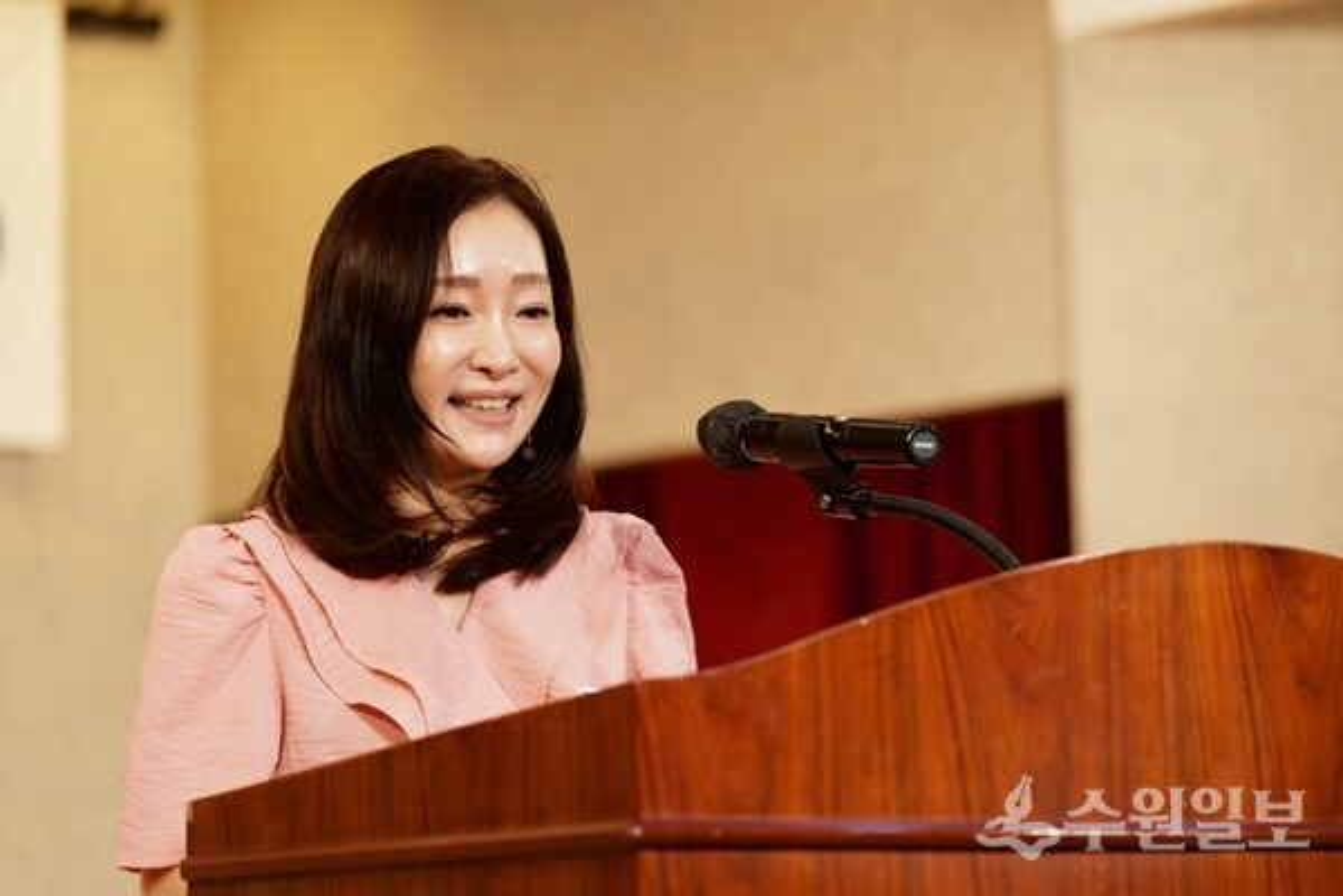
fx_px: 5036
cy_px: 448
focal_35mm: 135
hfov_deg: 15.2
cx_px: 672
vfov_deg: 10.2
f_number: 4
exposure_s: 1/160
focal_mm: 135
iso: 400
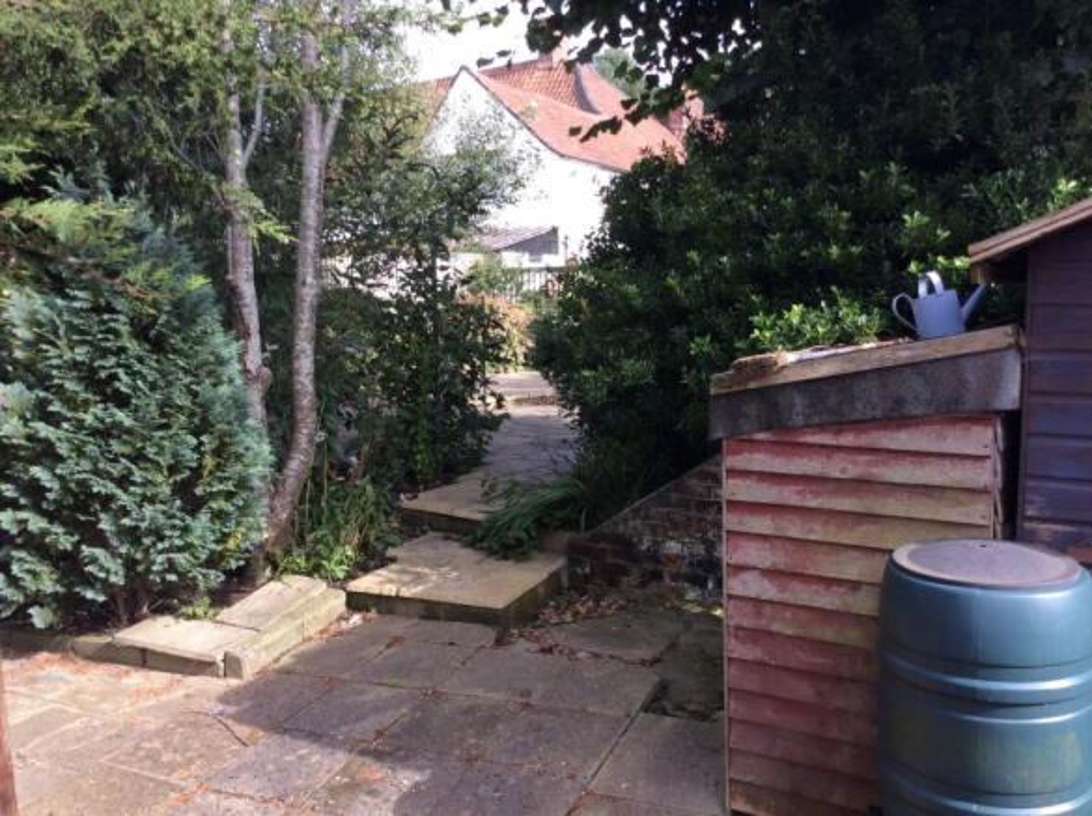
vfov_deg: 44.1
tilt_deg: -8.0
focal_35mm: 32
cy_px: 408
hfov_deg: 56.9
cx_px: 546
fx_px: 1008
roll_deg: +0.3
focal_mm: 3.3
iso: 32
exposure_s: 1/195
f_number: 2.4
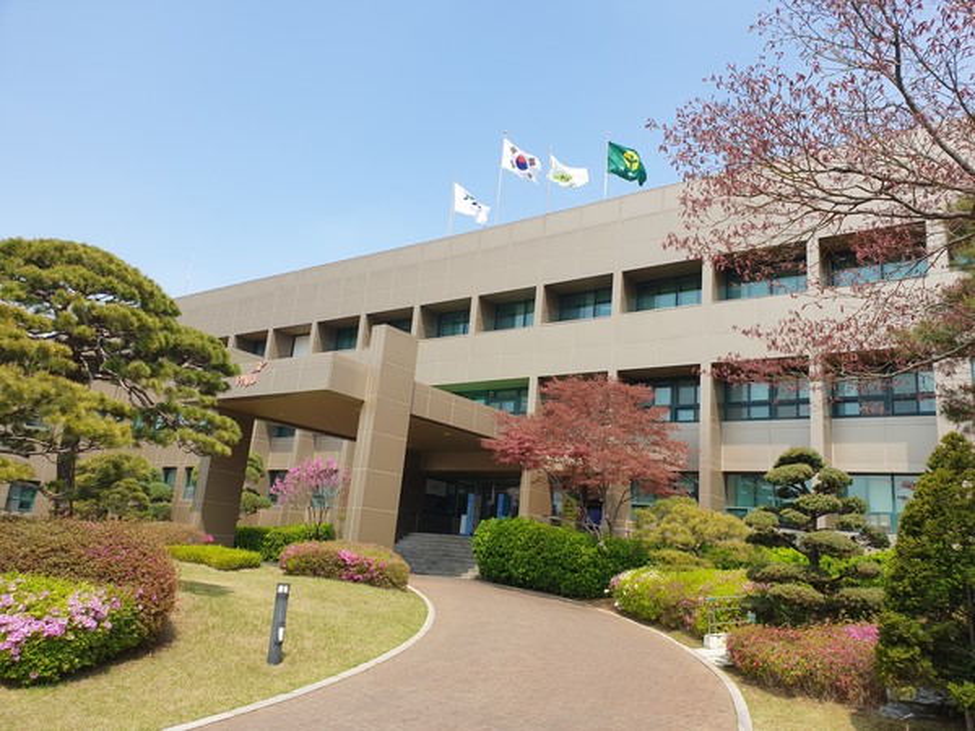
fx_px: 732
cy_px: 366
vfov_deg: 53.1
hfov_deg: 67.3
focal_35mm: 26
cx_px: 488
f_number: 2.4
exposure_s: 1/883
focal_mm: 4.3
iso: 50
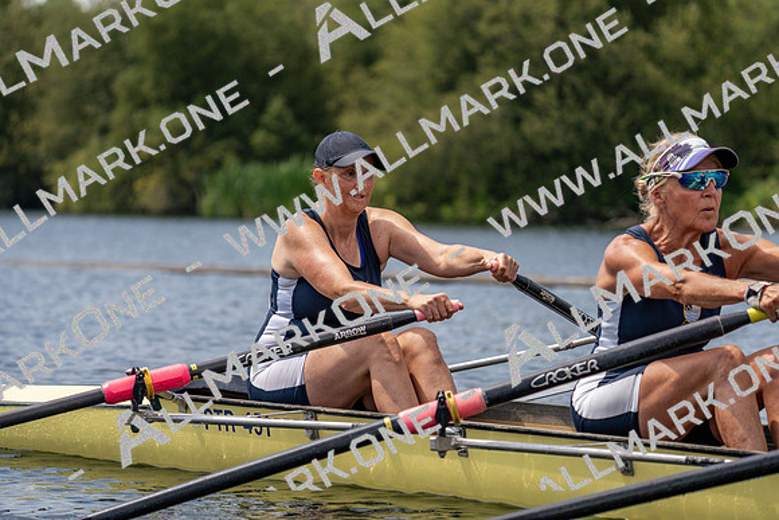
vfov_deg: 6.9
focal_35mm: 200
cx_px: 390
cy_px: 260
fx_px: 4329
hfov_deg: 10.3
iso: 250
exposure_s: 1/1600
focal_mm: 200
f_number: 5.6
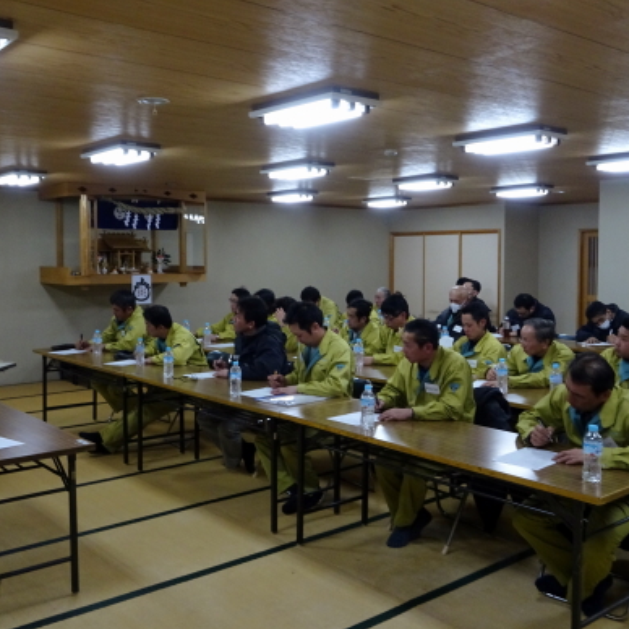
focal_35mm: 35
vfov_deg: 47.2
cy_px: 297
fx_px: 720
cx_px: 310
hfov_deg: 47.2
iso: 200
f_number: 3.5
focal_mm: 4.1
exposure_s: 1/30
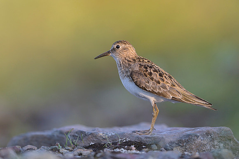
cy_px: 54
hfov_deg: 3.1
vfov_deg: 2.1
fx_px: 4372
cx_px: 132
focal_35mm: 659
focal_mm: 500
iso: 450
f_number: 4
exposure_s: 1/800
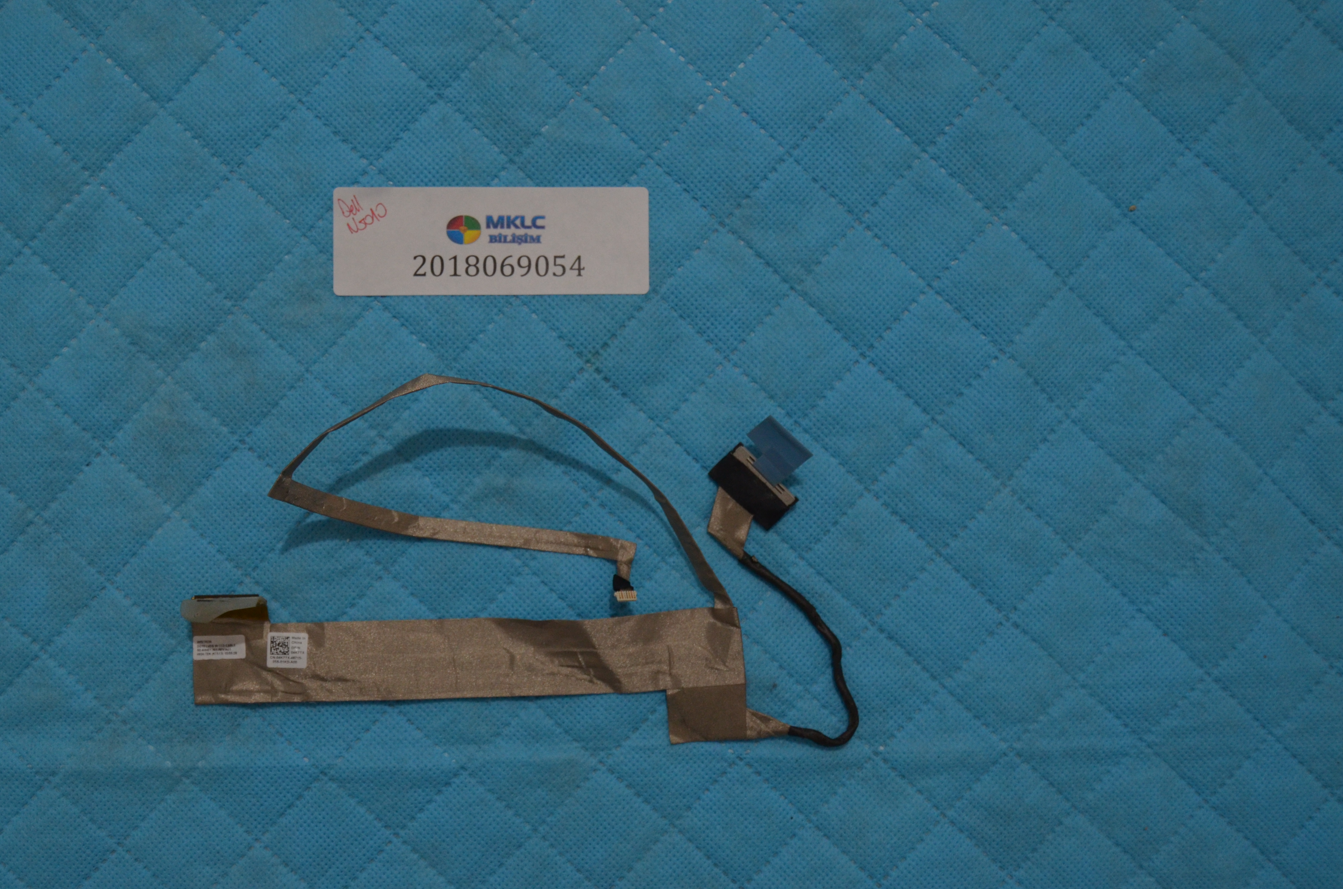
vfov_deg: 35.7
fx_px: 1377
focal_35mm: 37
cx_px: 531
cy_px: 493
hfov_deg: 51.6
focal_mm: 20
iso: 800
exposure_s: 1/40
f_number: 3.5
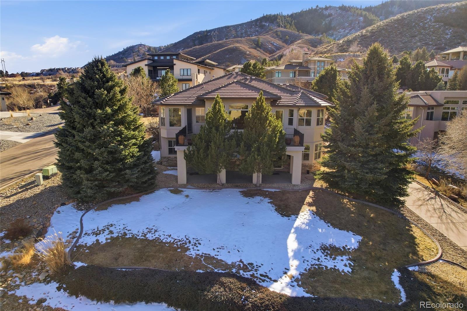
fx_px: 285
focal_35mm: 22
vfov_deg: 57.2
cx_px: 234
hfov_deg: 78.6
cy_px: 156
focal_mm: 8.4
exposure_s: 1/100
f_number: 2.8
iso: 100
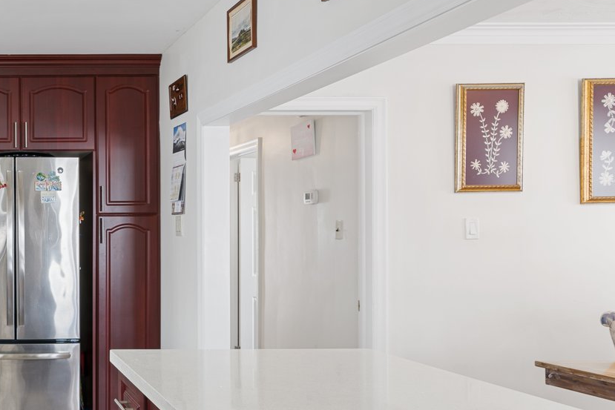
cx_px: -32
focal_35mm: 42
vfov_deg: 31.9
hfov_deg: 39.5
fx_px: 718
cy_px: 210
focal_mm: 17
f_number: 8
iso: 100
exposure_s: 1.3
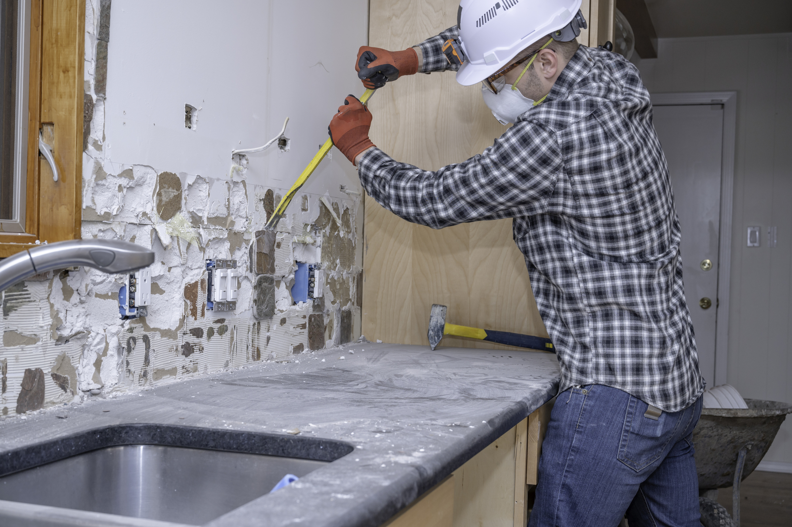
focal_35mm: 43
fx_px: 945
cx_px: 396
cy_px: 264
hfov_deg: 45.5
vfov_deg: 31.2
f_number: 6.3
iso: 320
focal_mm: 43
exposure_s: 1/100
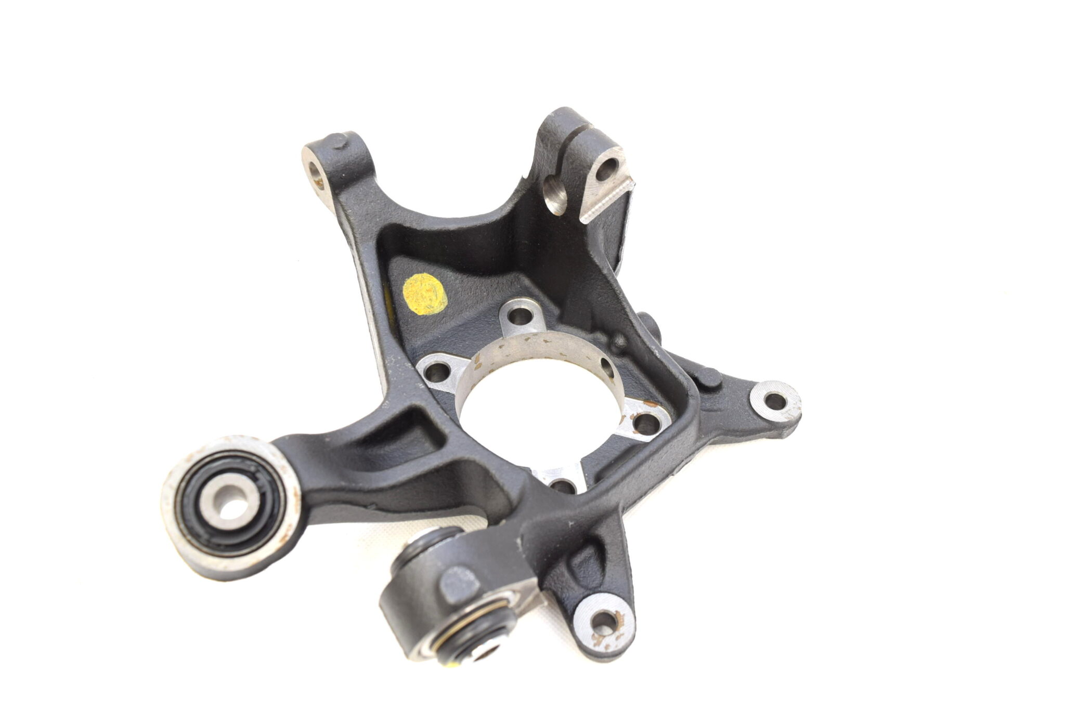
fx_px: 889
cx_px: 533
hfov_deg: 61.9
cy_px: 356
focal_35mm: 30
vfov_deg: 43.7
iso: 400
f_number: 5
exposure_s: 1/100
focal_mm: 20
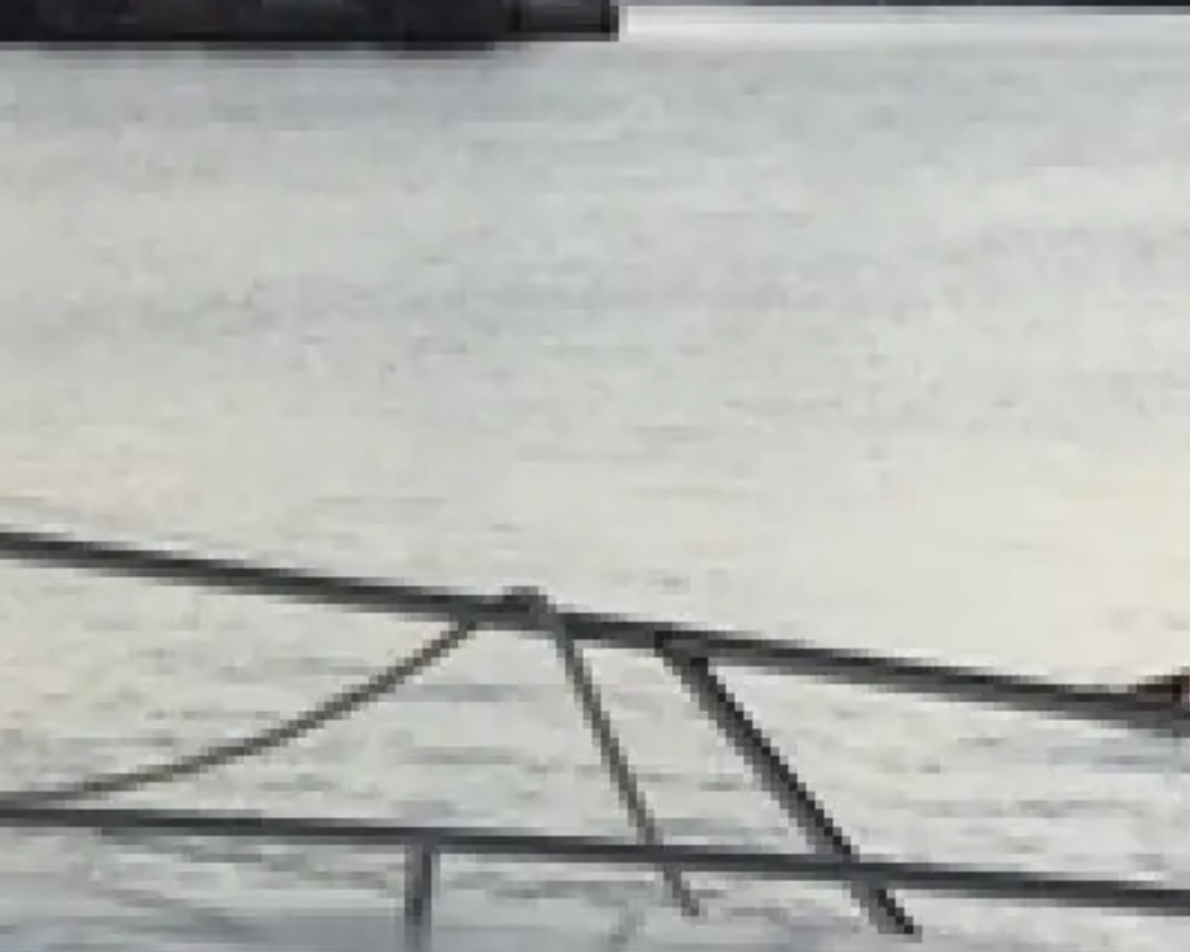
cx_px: -898
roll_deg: -0.8
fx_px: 4790
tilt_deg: -15.2
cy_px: 1363
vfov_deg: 11.0
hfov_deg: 12.9
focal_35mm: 136
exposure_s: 1/4049
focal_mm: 4.15
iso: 25
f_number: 2.2
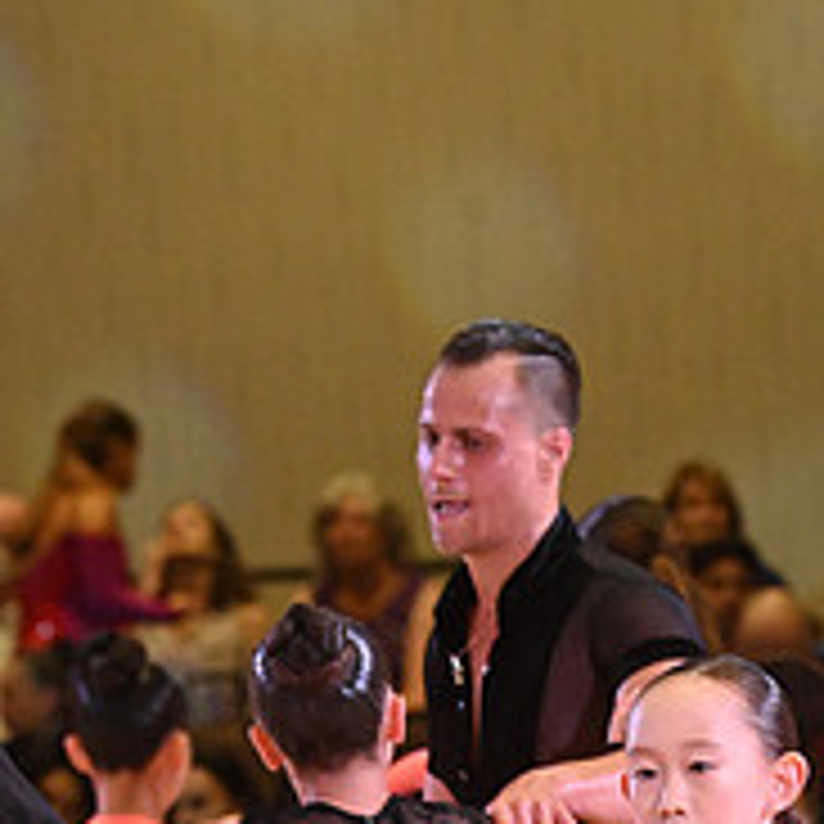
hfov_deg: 3.3
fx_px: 14489
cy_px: 1297
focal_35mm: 538
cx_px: 331
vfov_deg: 3.2
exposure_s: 1/400
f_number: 7.1
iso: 5000
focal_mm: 200
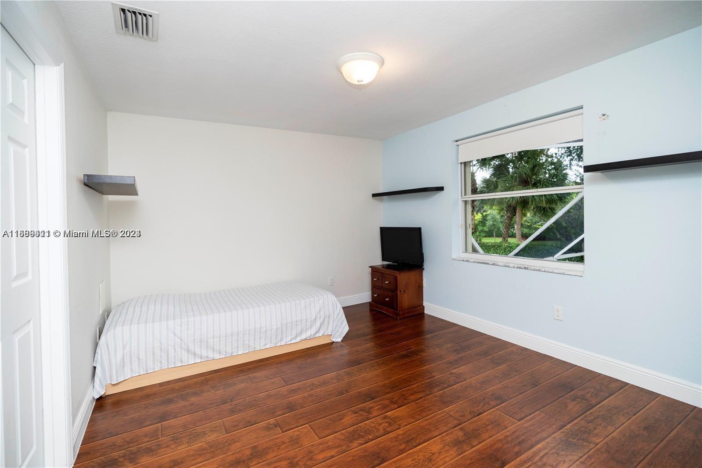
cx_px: 351
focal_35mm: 16
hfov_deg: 96.7
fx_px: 312
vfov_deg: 73.7
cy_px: 234
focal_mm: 16
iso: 800
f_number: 3.2
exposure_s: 1/200
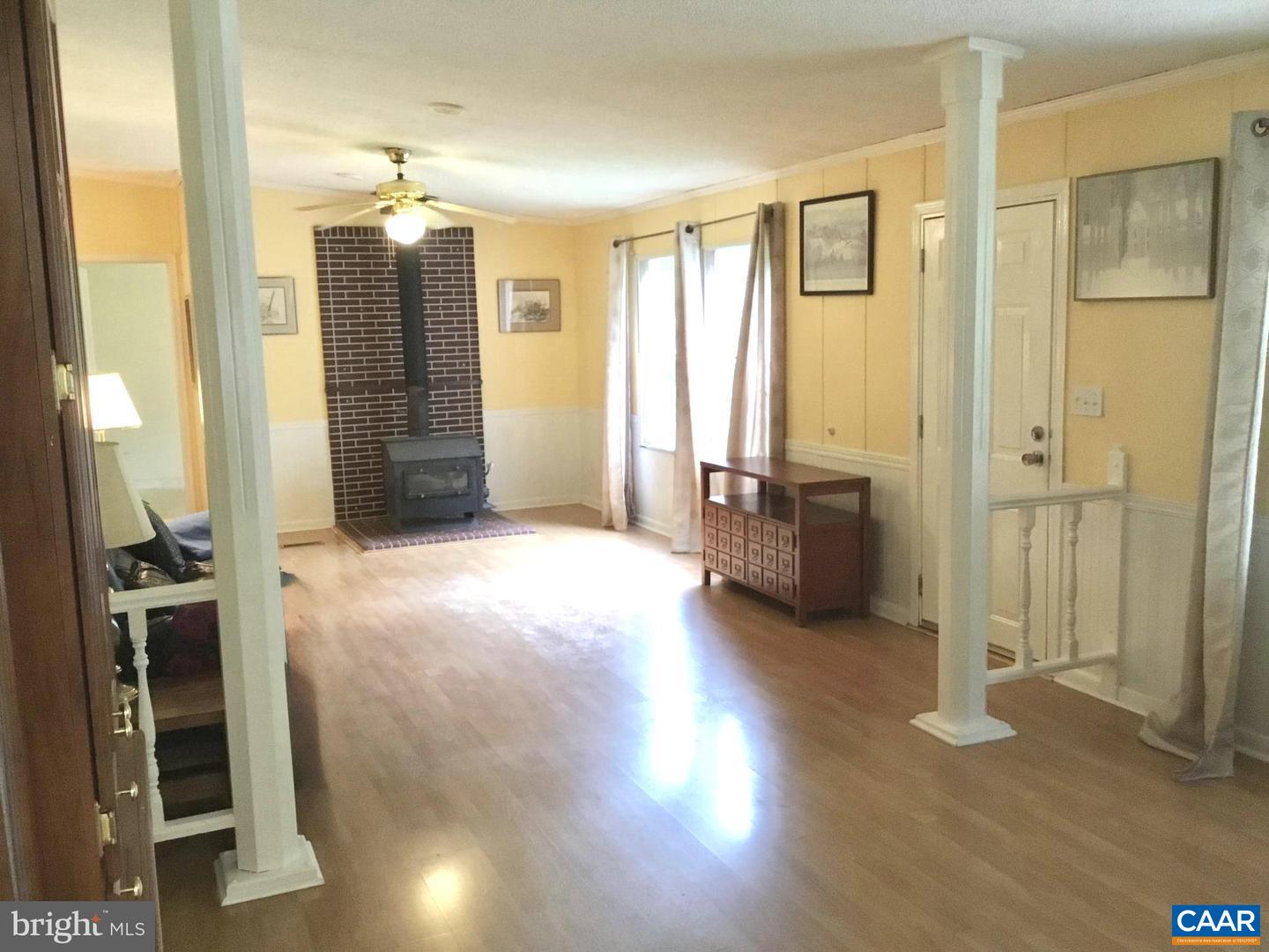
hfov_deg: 58.4
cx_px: 634
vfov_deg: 45.4
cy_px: 476
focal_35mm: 31
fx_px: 1136
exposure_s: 1/30
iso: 250
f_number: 2.4
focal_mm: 3.3
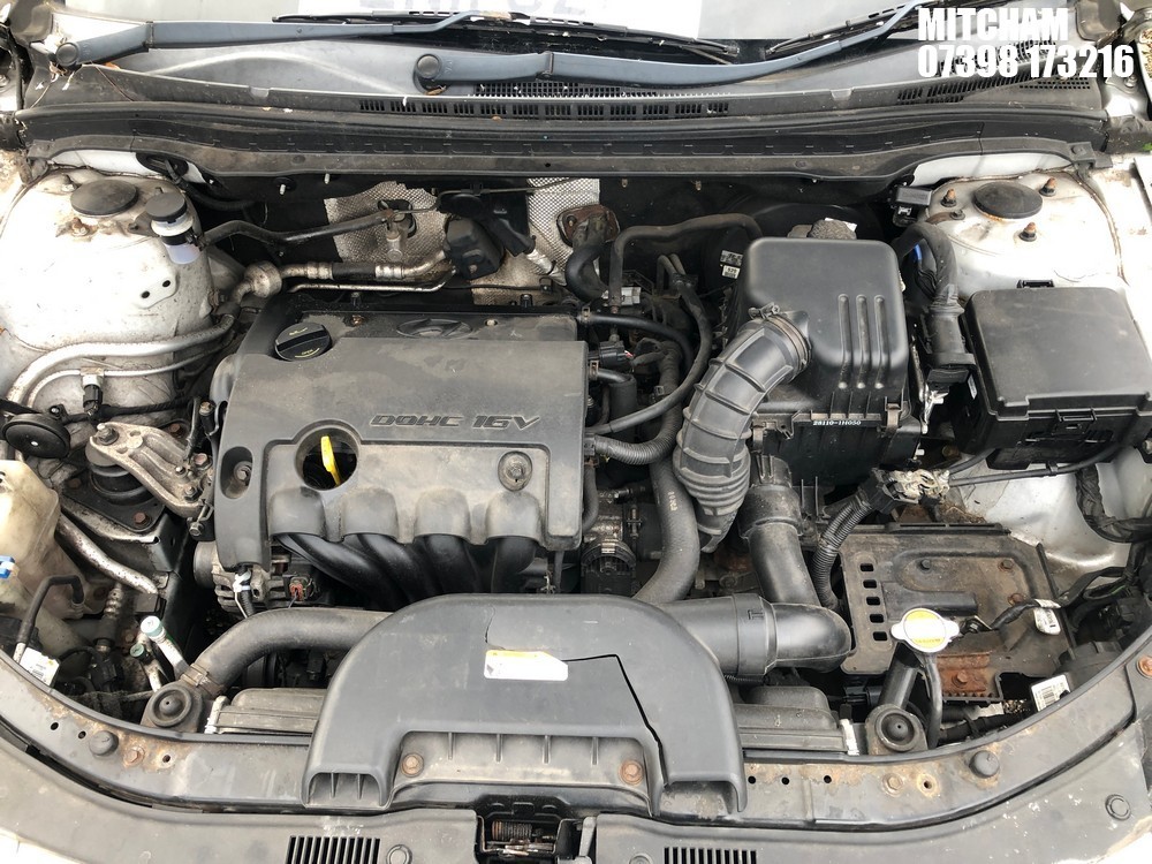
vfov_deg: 49.7
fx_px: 932
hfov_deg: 63.4
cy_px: 432
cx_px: 576
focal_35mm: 28
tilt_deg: -50.6
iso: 25
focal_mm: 4
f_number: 1.8
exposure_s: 1/40
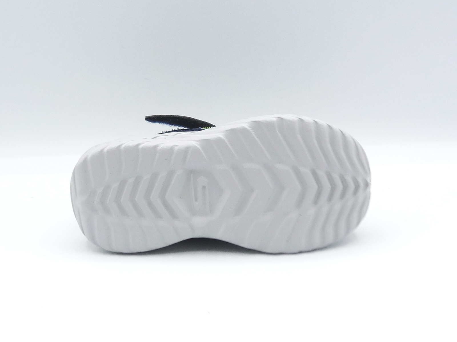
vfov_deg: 29.1
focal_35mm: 50
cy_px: 171
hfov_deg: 38.2
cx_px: 228
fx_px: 660
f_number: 4
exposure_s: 1/160
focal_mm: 5
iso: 100
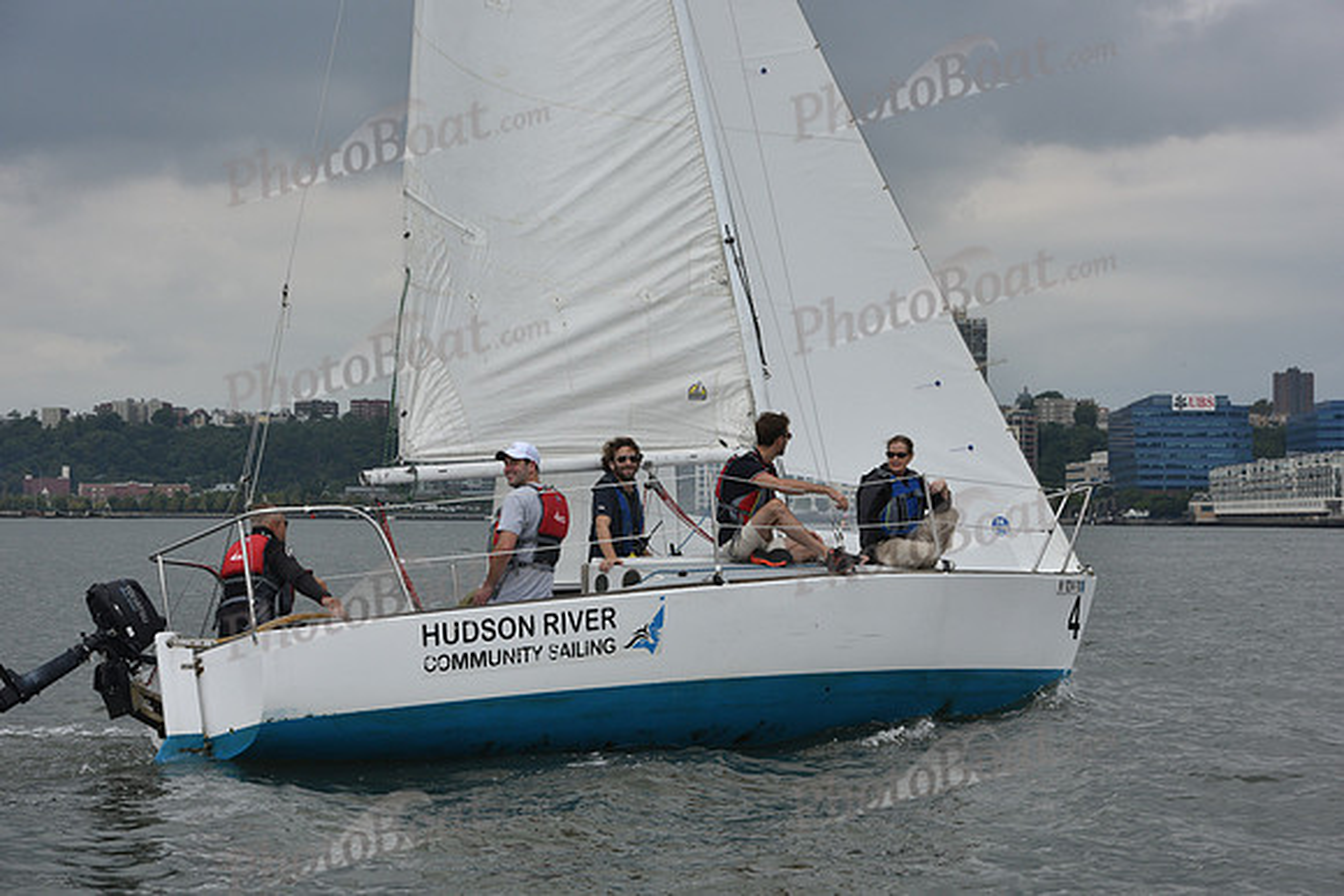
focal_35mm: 70
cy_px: 448
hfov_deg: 28.8
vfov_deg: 19.5
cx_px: 672
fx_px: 2614
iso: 320
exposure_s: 1/1250
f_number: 8
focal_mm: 70
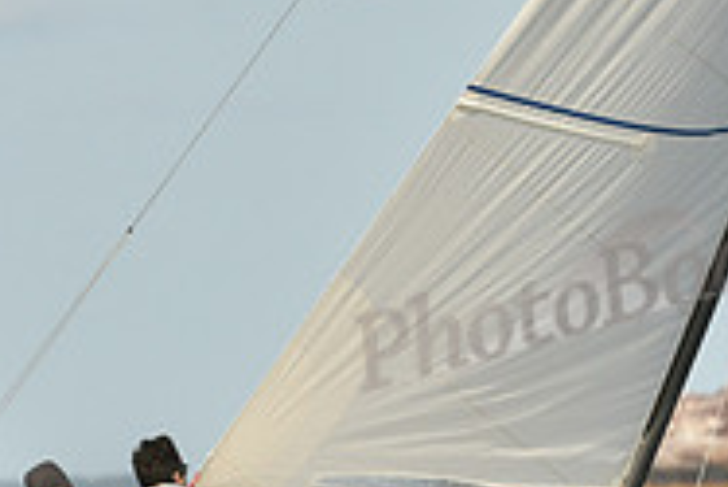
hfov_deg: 2.2
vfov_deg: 1.5
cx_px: 156
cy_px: 142
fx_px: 18821
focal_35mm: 930
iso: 320
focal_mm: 300
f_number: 7.1
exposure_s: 1/1600
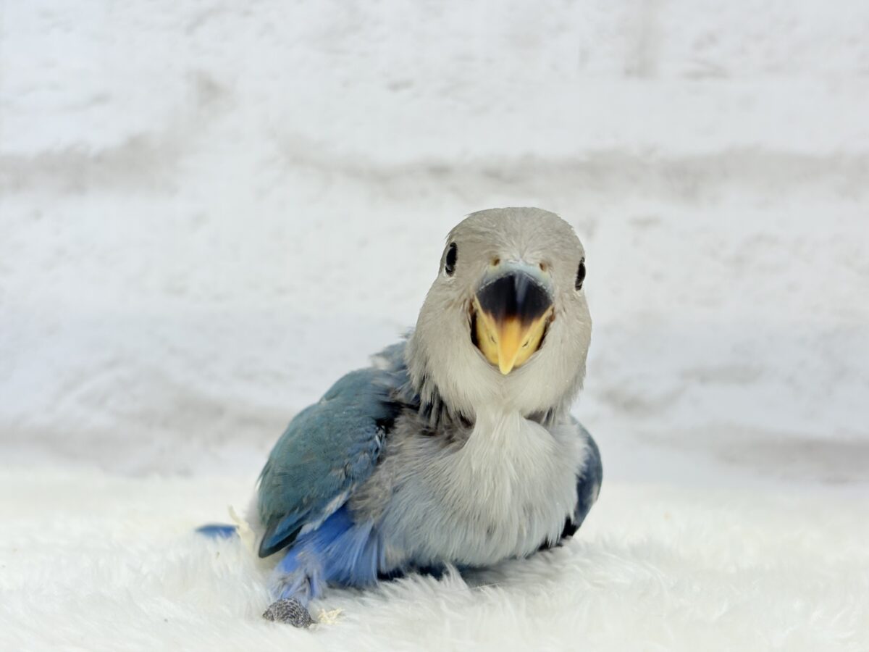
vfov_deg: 28.0
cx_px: 434
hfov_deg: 36.8
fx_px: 1305
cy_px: 326
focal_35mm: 52
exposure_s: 1/100
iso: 64
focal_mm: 5.96
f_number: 1.6
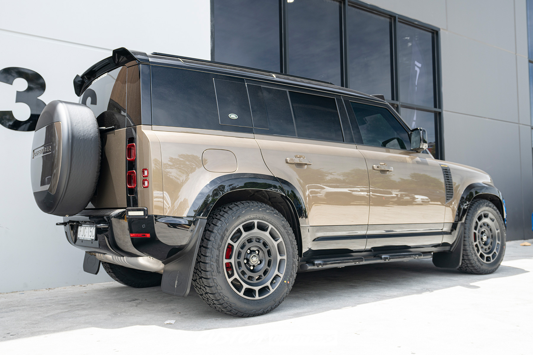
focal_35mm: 29
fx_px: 429
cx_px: 266
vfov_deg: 45.0
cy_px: 178
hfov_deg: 63.7
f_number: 5
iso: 100
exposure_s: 1/100
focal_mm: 29
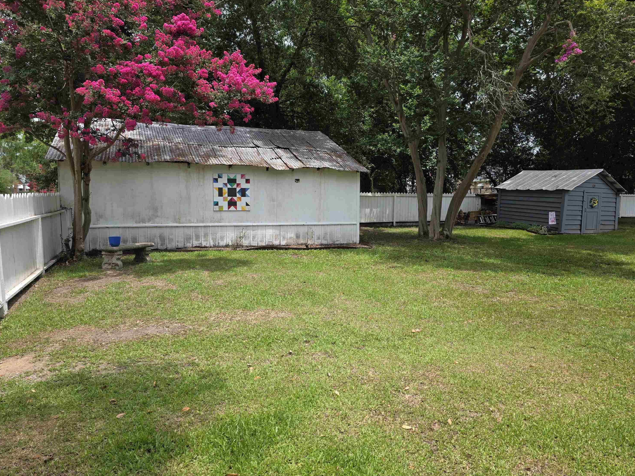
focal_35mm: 24
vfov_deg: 56.8
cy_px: 238
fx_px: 440
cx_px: 316
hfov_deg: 71.6
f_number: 1.7
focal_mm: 6.3
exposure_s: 1/3059
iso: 80
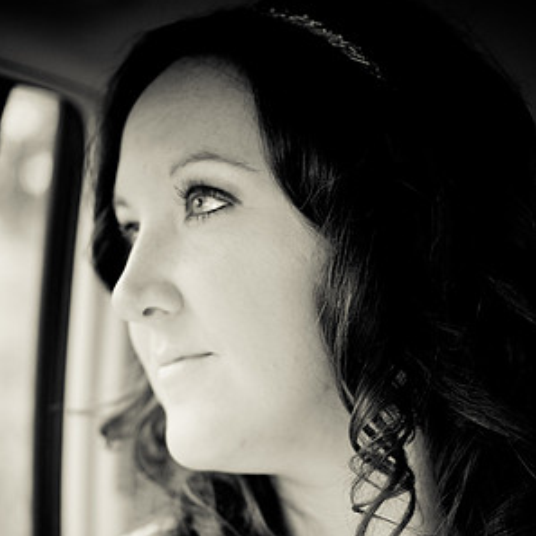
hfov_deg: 25.5
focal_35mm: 68
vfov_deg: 25.2
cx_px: 268
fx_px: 1185
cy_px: 395
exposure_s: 1/800
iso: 1000
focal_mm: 35
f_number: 1.8
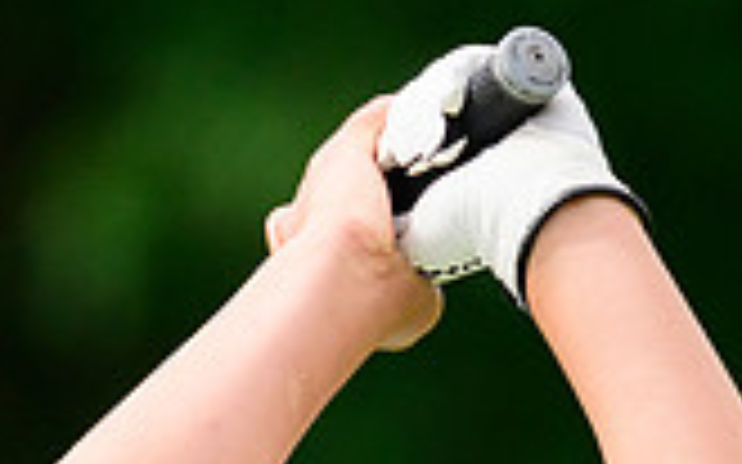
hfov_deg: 1.1
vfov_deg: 0.7
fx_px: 39460
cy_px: 503
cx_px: -521
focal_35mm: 1952
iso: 800
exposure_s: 1/2000
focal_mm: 400
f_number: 6.3
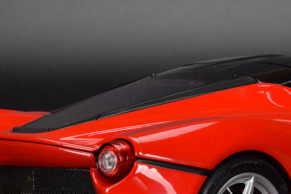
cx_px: 247
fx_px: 1713
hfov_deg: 9.7
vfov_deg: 6.5
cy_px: 200
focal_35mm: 212
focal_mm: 52
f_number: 20
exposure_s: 1/1.6
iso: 100
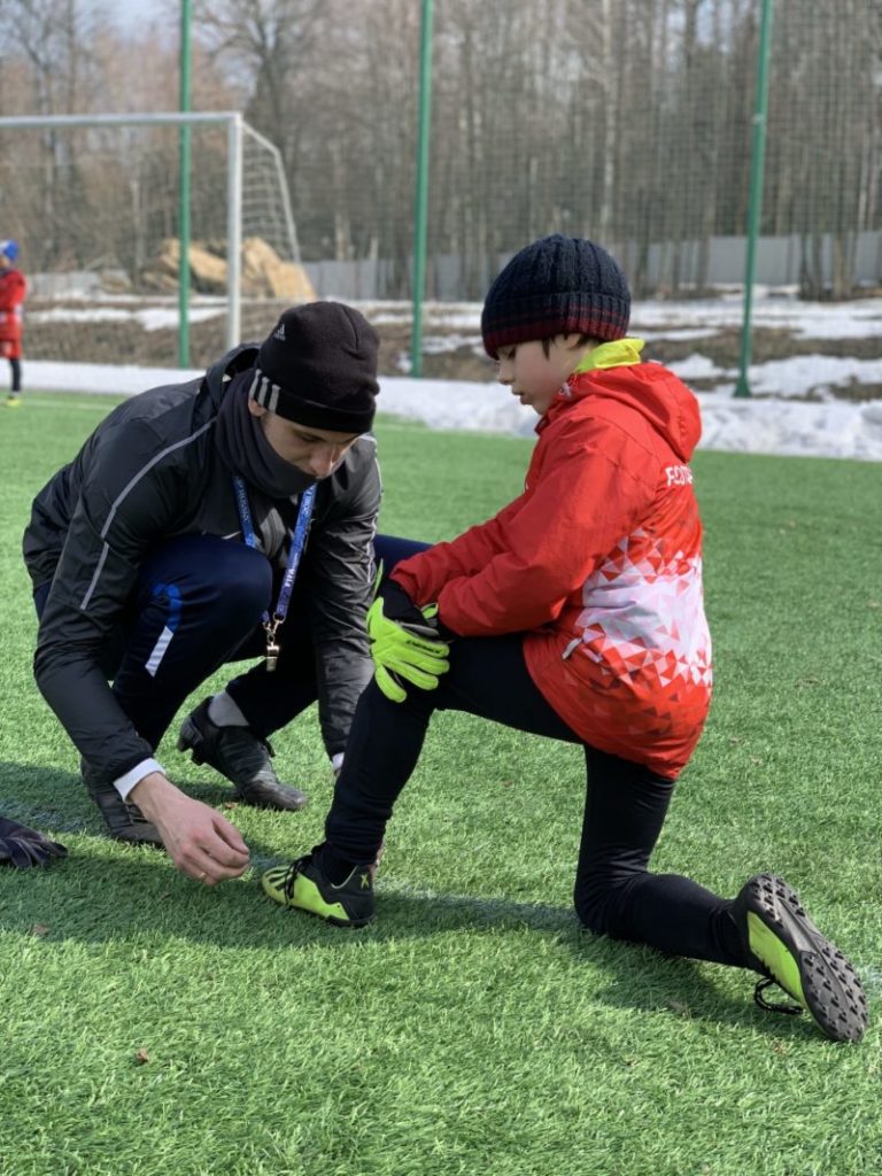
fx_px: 1767
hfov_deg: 28.0
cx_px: 441
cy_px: 588
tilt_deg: -8.2
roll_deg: -2.1
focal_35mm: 52
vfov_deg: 36.8
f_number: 2.4
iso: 16
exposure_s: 1/309
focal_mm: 6
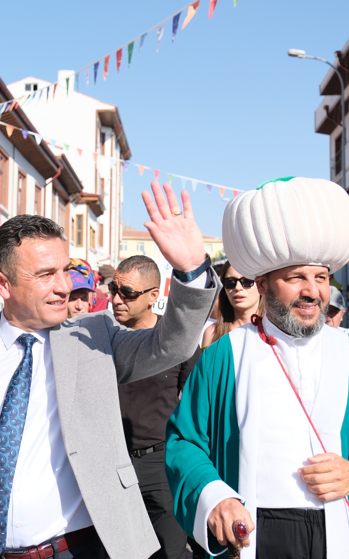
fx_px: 806
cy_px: 285
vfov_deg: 38.2
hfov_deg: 24.0
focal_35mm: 53
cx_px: 57
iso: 320
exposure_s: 1/1900
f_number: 3.2
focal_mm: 22.7
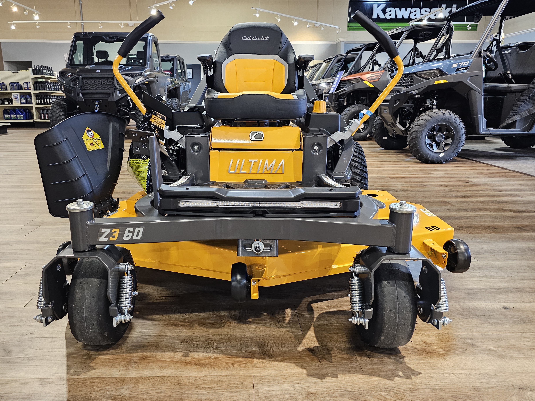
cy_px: 185
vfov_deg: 54.8
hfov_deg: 69.3
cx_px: 246
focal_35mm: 25
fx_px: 386
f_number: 1.7
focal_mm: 6.3
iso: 640
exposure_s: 1/60
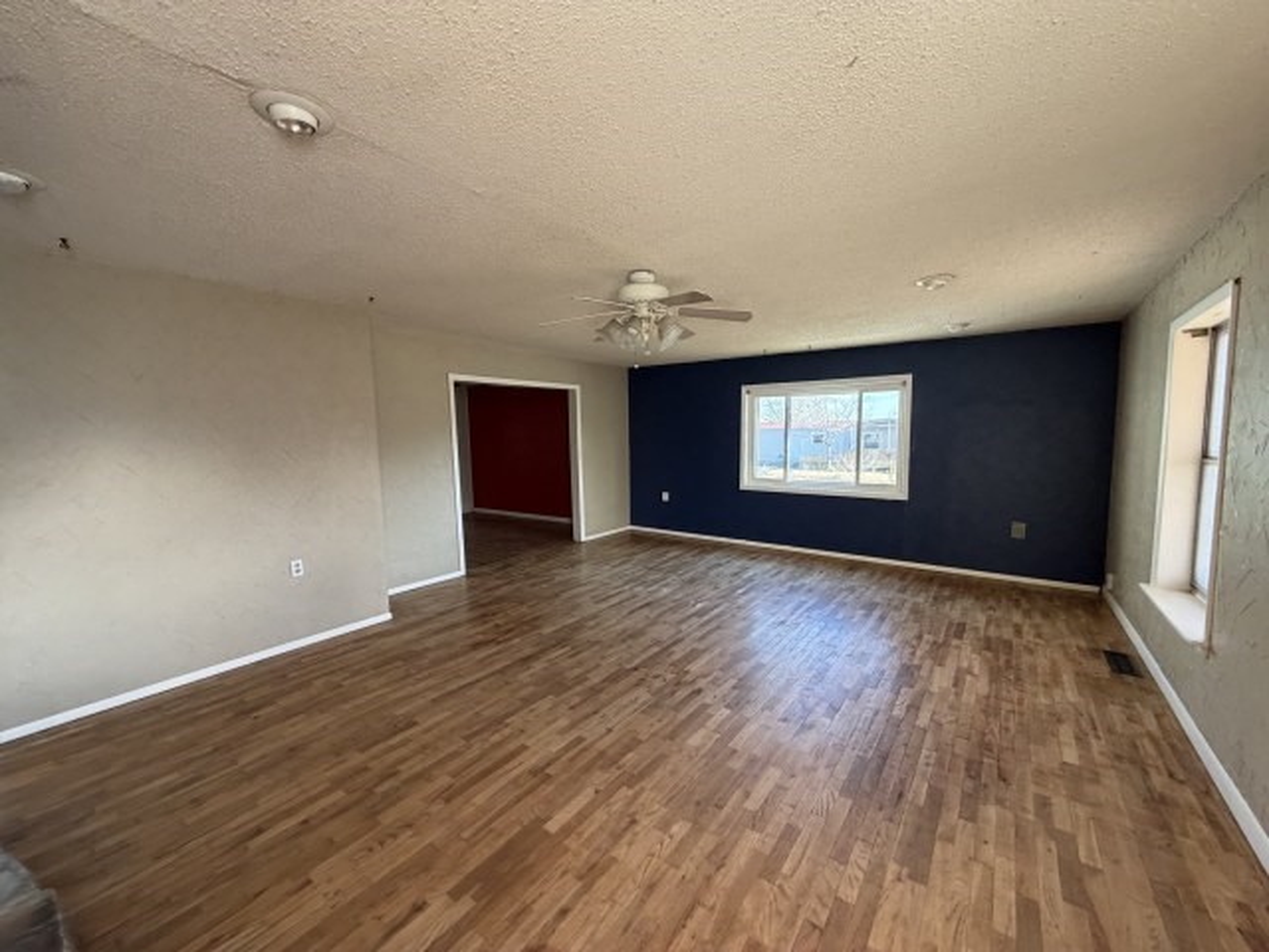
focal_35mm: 14
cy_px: 476
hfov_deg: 102.1
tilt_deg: -4.7
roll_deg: +2.1
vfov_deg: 85.7
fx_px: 513
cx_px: 634
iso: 320
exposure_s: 1/121
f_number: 2.2
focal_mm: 2.22
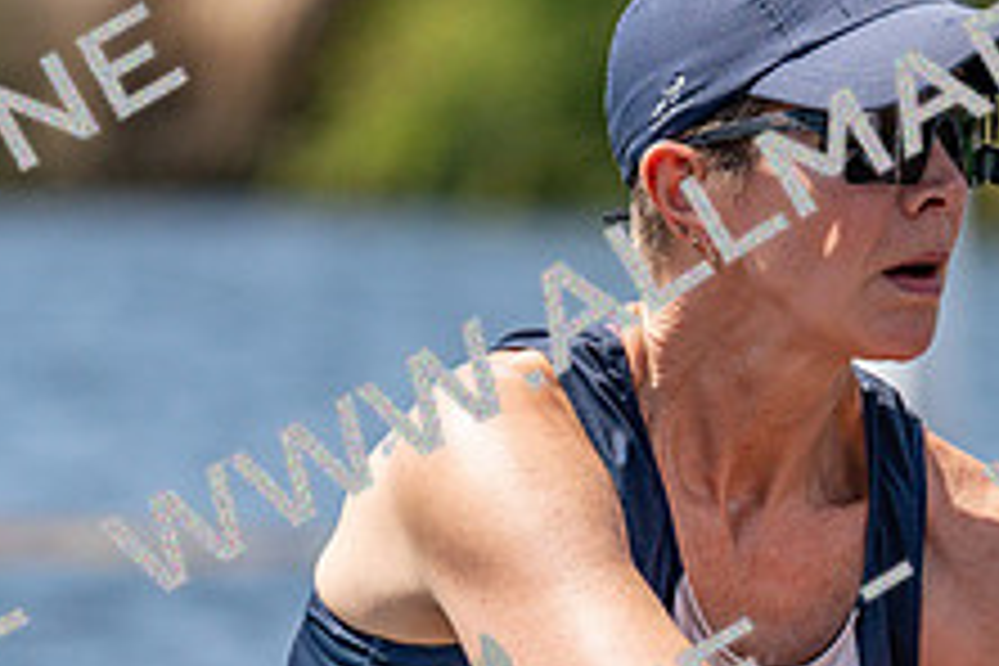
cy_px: 605
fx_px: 21616
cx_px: 657
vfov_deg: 1.8
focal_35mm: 779
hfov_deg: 2.6
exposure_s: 1/2000
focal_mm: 298
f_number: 5.6
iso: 320
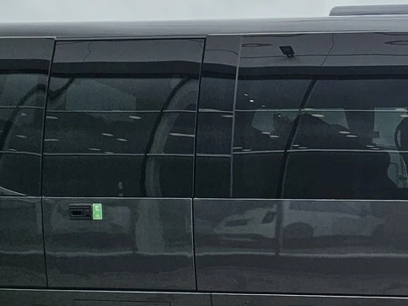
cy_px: 251
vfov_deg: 32.5
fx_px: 507
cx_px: 539
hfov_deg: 32.3
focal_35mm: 43
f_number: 2.2
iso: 50
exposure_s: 1/1406
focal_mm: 2.2
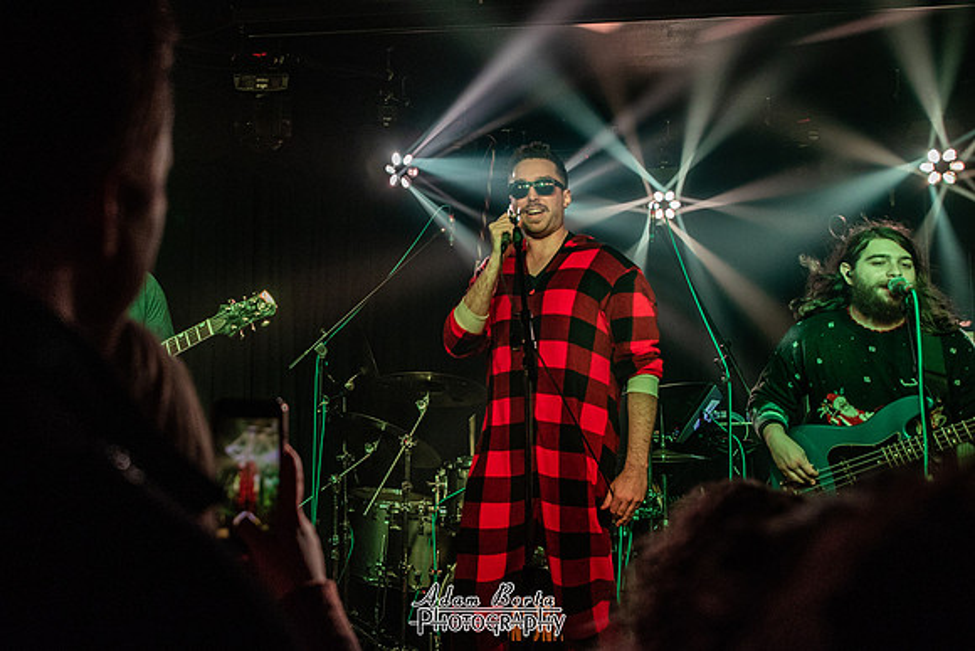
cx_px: 212
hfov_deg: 45.4
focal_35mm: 41
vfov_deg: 32.5
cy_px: 239
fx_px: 1108
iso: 800
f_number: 2.8
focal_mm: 26
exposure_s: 1/160
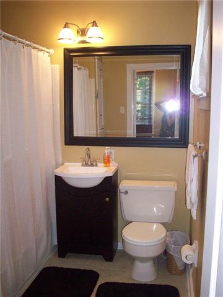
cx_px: 112
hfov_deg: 38.7
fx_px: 318
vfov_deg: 50.1
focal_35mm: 37
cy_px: 148
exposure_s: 1/64
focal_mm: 6.2
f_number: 2.8
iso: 200
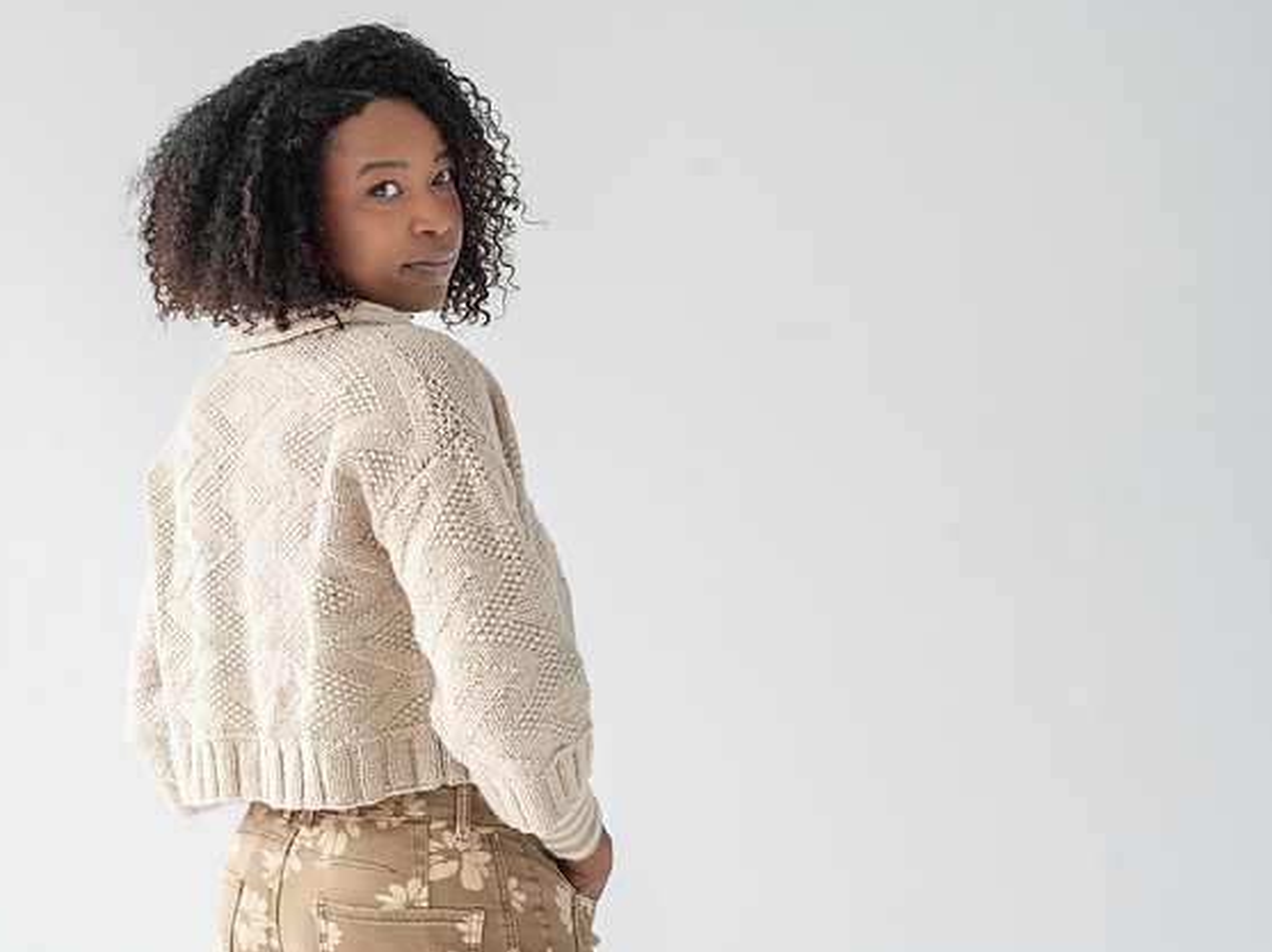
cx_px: 557
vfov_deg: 15.7
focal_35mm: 94
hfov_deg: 20.9
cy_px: 481
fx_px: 3452
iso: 800
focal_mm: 85
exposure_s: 1/250
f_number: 7.1
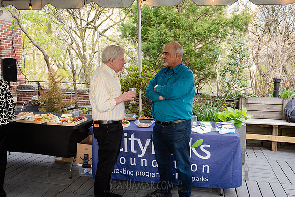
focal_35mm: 31
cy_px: 93
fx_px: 251
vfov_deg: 42.8
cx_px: 159
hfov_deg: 60.8
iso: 1000
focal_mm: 28
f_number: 4.5
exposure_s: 1/125
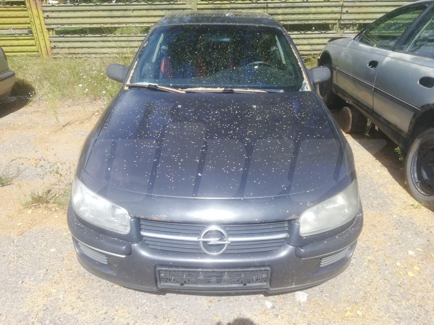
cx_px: 217
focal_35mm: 26
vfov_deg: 53.1
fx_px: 326
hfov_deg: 67.3
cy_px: 162
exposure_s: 1/496
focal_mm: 3.81
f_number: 2.2
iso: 50
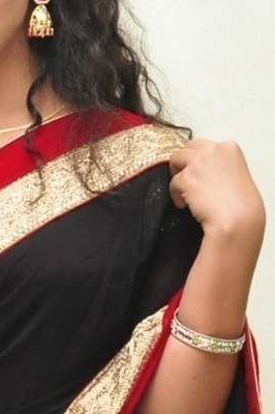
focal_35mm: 169
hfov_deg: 8.0
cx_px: -27
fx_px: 1943
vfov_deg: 11.5
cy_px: 687
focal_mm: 25
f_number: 7.1
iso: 1600
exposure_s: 1/125
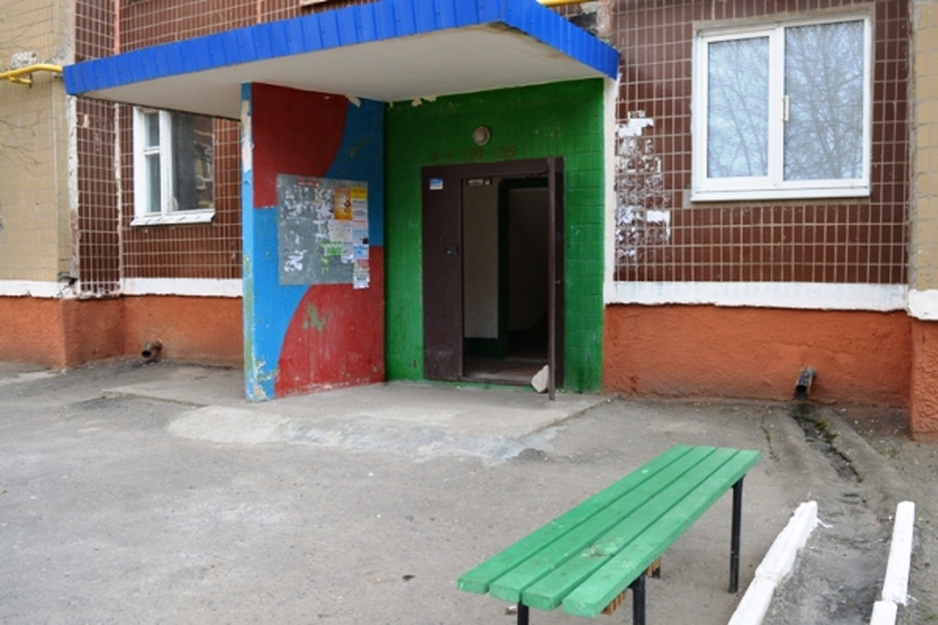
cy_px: 312
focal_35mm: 27
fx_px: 703
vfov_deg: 47.9
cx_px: 469
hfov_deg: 67.4
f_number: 5.6
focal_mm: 18
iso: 140
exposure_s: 1/125
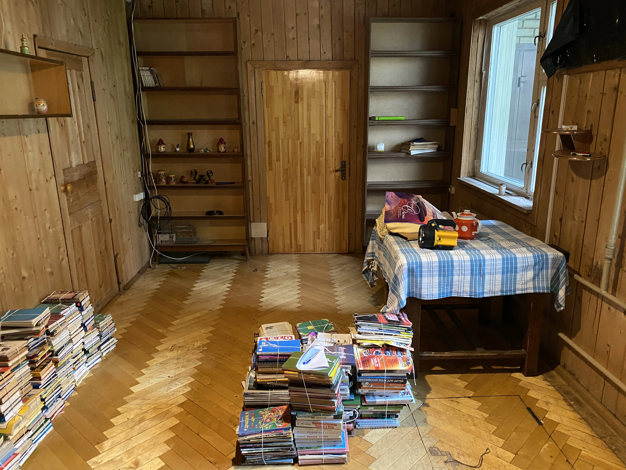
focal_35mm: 26
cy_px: 235
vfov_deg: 53.1
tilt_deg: -14.6
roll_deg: +1.0
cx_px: 313
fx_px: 470
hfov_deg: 67.3
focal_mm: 4.25
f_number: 1.8
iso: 500
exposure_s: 1/25
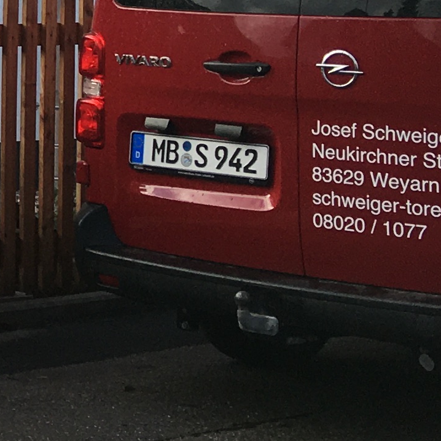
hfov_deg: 10.0
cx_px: -734
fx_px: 2076
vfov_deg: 11.9
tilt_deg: +0.2
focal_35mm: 144
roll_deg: -0.6
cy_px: -78
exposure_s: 1/430
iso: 25
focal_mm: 4.15
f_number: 2.2
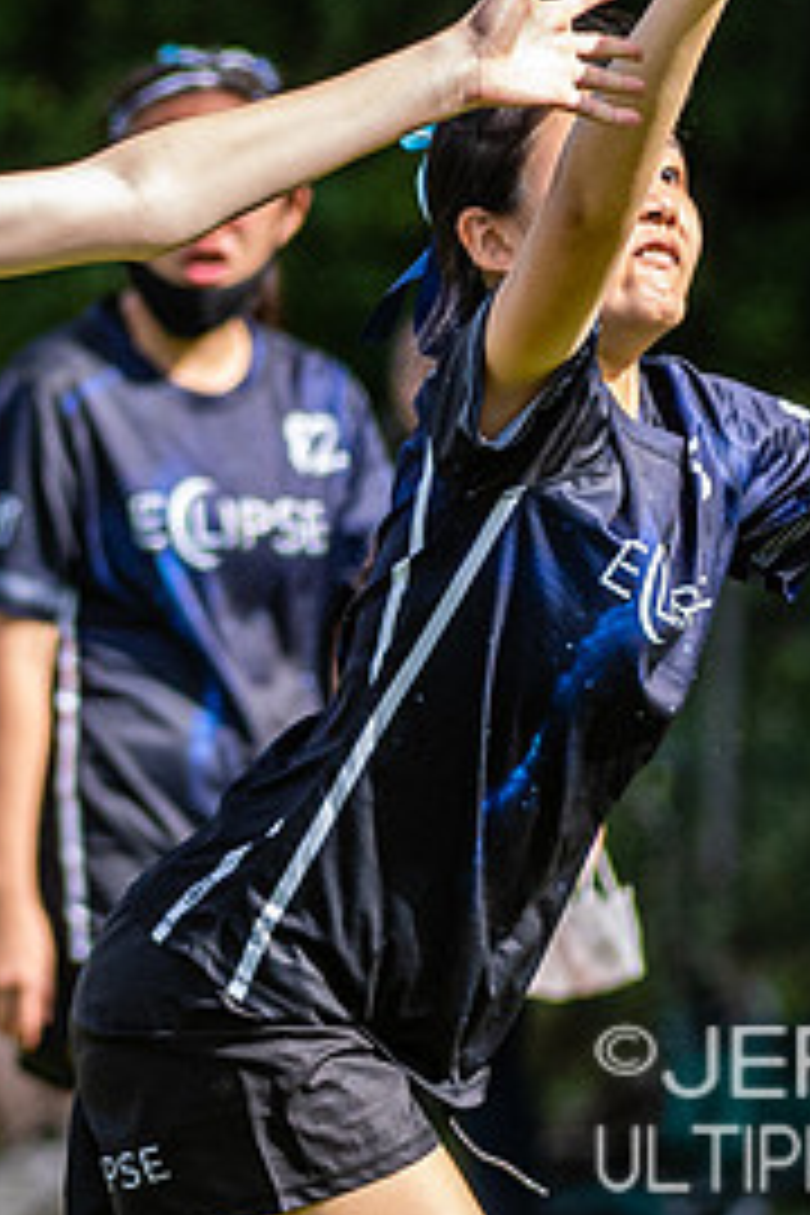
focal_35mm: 1163
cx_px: 513
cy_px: 458
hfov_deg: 1.2
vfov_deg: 1.8
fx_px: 39248
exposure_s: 1/1250
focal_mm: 200
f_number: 4
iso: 450
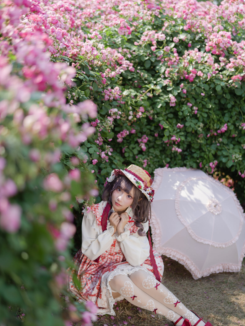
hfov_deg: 26.6
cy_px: 183
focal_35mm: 55
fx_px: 519
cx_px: 121
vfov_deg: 34.9
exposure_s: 1/2000
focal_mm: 50
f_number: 1.4
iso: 100
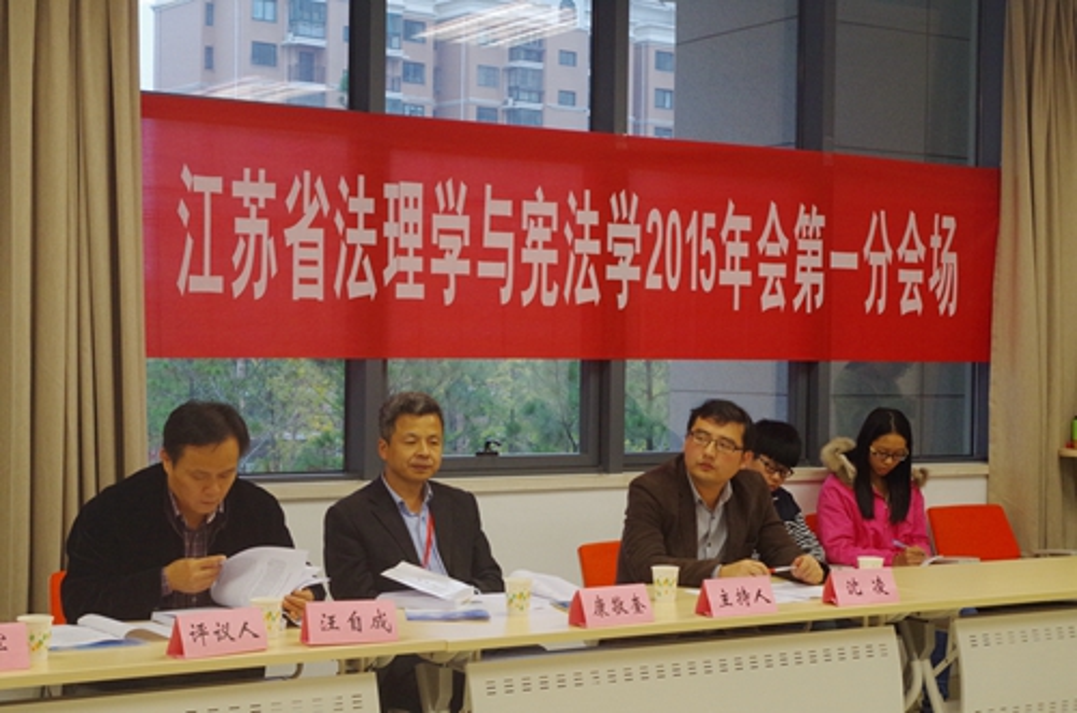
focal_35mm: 60
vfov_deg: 22.5
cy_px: 356
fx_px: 1791
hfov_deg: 33.5
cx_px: 538
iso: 1600
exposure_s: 1/80
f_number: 7.1
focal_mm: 40
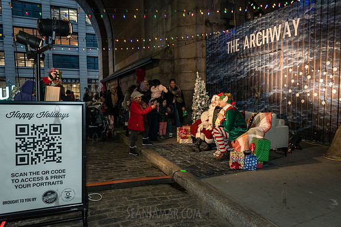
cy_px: 114
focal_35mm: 24
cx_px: 170
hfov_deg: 73.2
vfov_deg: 52.7
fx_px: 230
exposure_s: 1/200
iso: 4000
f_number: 4.5
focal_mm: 24
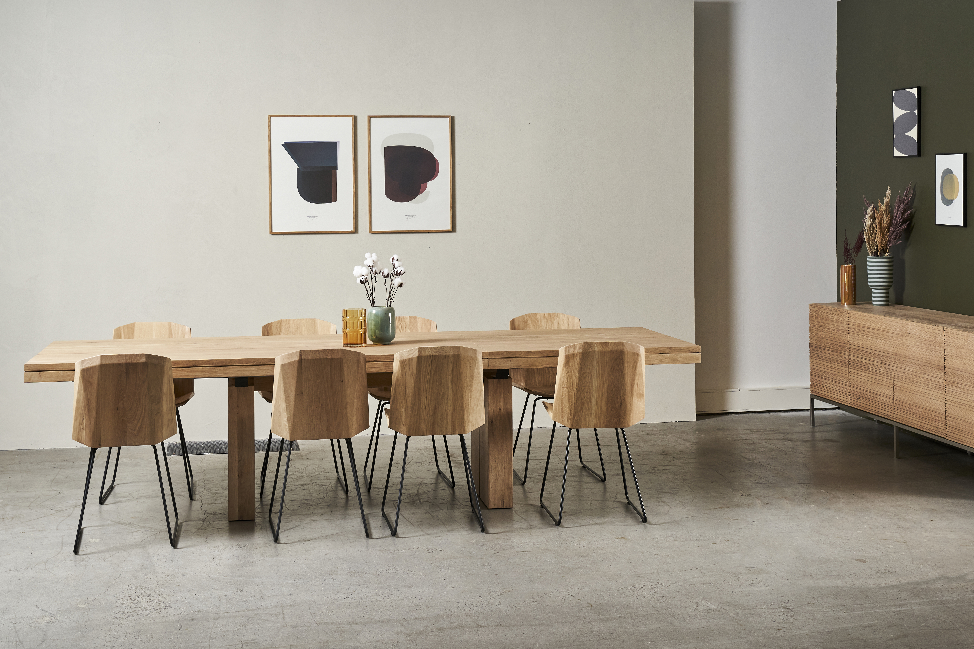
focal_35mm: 52
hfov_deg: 38.2
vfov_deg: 26.0
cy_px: 324
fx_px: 1407
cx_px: 487
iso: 640
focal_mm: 52
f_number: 11
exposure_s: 1/100
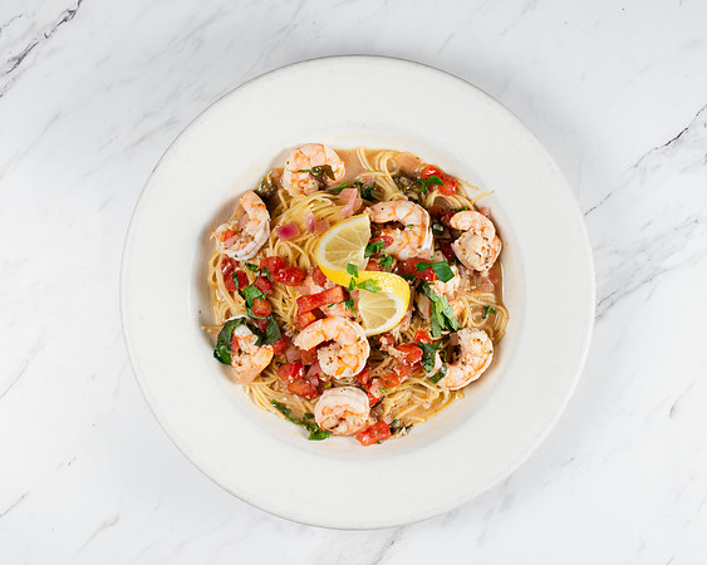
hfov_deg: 32.1
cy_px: 278
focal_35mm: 59
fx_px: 1231
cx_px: 340
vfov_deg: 25.9
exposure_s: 1/200
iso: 200
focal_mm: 50
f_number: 10
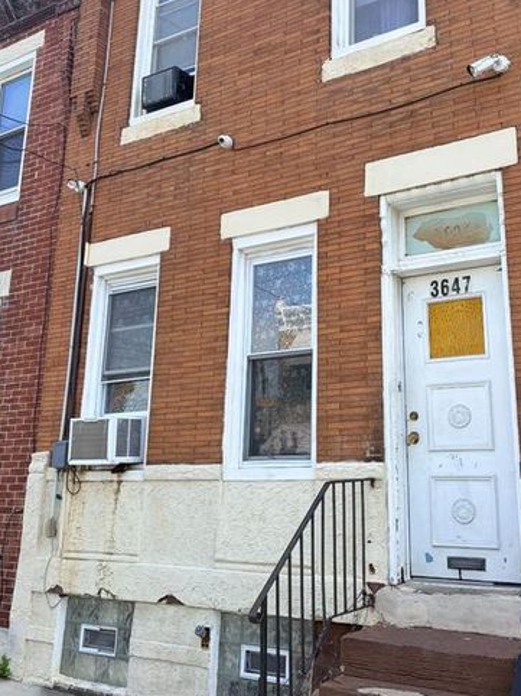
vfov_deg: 51.2
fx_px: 723
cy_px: 292
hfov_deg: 39.4
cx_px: 325
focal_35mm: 36
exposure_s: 1/1364
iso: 50
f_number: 1.6
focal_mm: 5.96
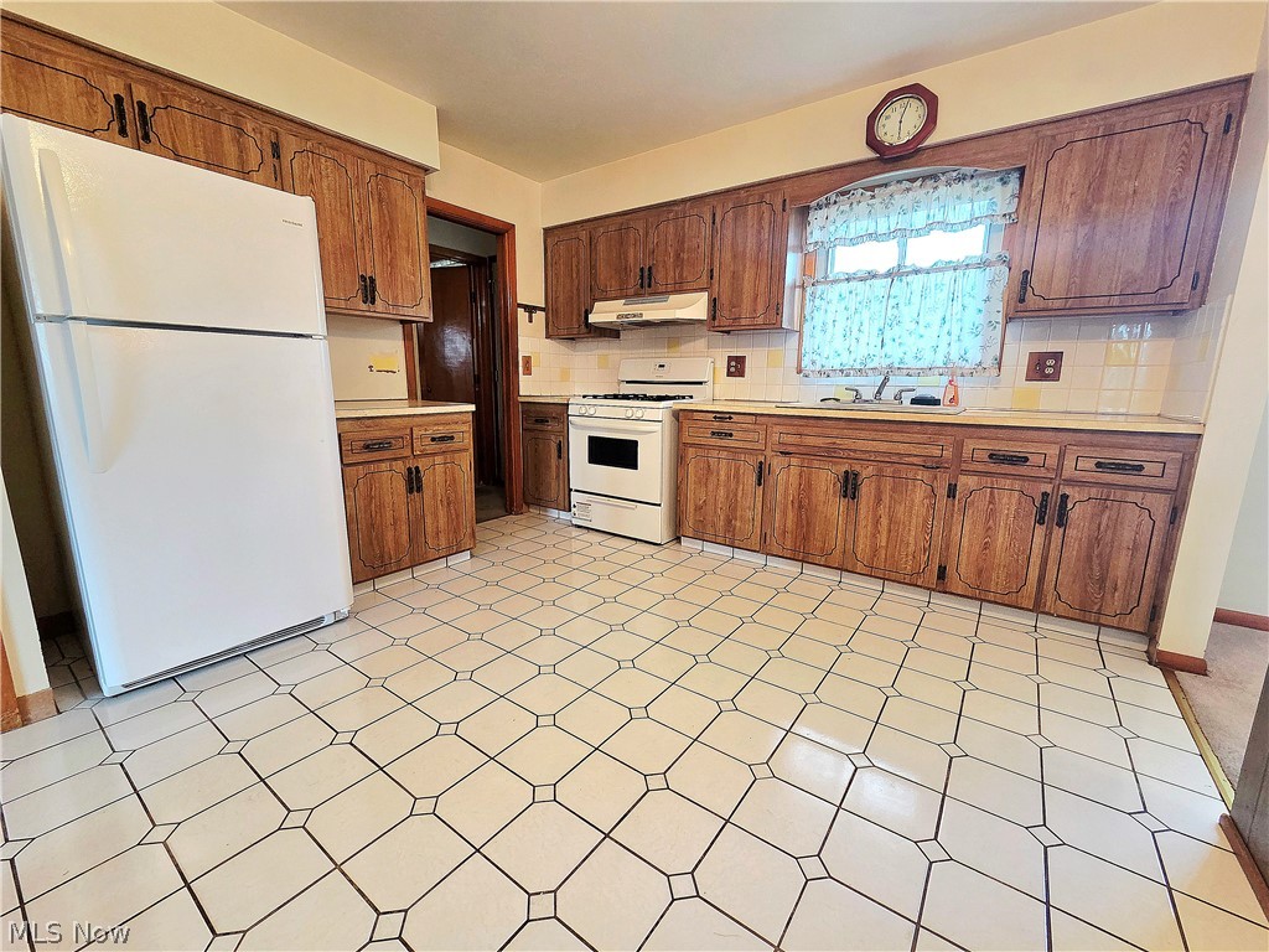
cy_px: 476
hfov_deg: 106.2
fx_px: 477
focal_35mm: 13
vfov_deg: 89.9
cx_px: 634
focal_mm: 2.2
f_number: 2.2
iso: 200
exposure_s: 1/60.2
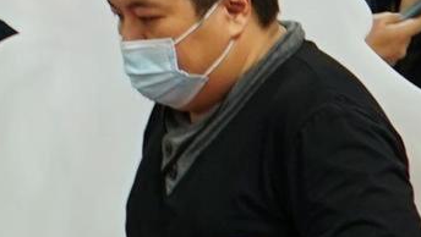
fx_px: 3061
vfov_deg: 4.4
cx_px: -740
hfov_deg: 7.2
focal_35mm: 274
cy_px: -148
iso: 320
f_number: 4
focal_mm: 30
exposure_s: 1/60
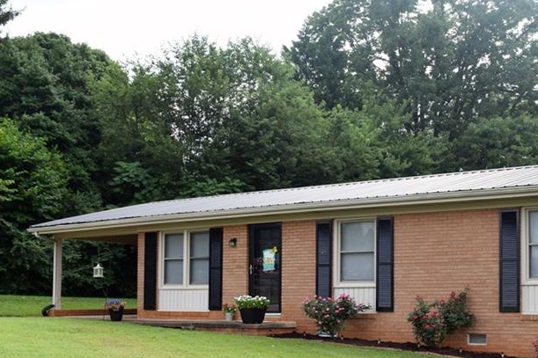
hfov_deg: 34.0
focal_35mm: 58
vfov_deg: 23.2
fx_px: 864
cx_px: 393
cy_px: 267
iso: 200
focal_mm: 23
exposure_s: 1/250
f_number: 8
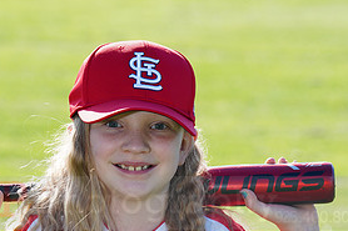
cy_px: 193
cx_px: 124
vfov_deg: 3.6
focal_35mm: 378
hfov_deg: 5.5
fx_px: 3652
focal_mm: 181
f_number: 8
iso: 200
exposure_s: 1/200
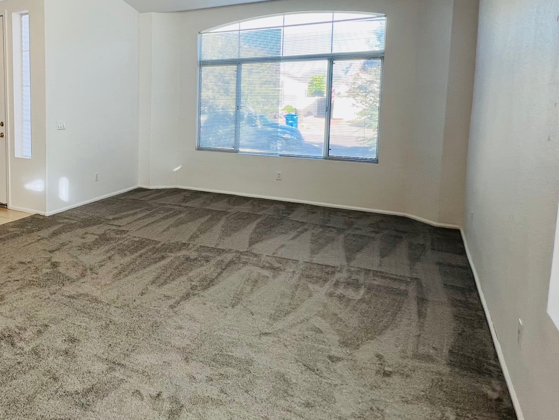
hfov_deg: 61.1
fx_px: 420
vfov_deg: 52.1
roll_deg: -0.1
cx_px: 103
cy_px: 142
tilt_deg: -6.2
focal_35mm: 26
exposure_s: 1/120
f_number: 1.8
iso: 50
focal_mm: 1.57
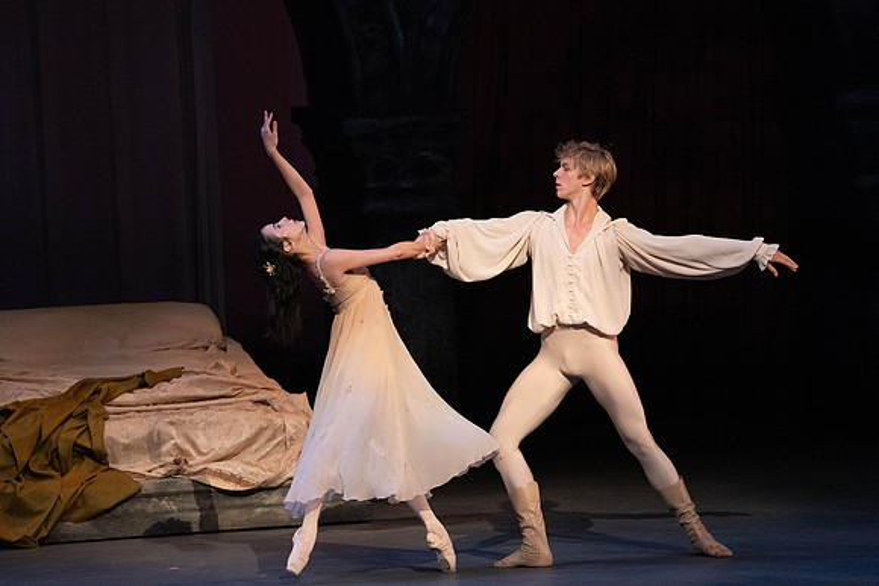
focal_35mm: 374
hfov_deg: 5.5
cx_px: 440
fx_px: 9133
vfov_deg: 3.7
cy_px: 251
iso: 6400
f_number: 6.3
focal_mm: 327
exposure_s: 1/320
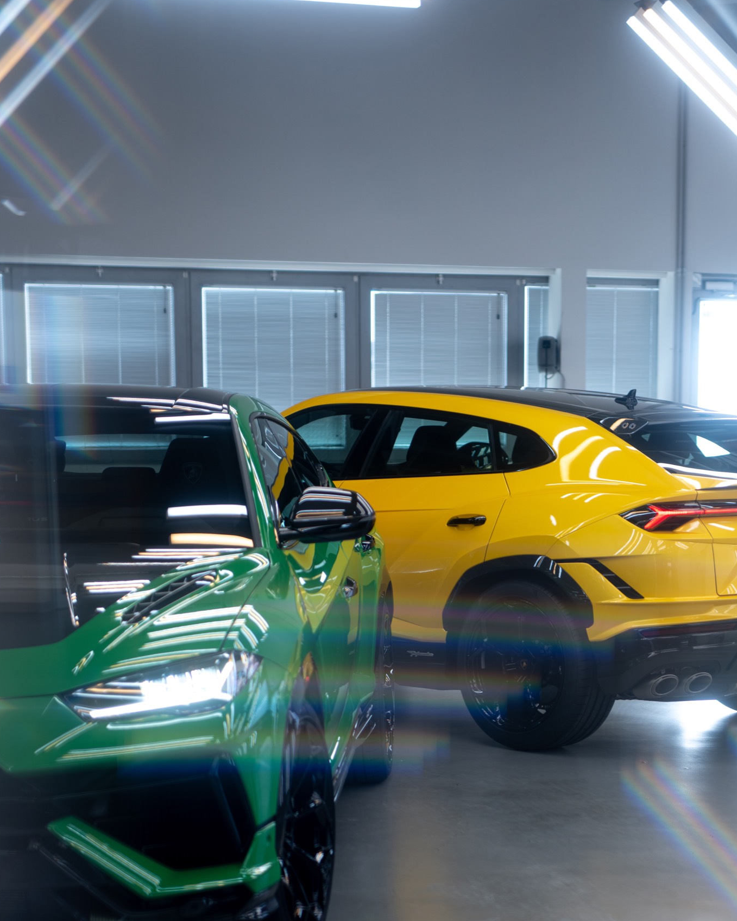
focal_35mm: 83
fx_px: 2263
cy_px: 798
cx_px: 527
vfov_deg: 22.5
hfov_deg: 18.4
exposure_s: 1/50
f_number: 1.8
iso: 50
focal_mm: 50
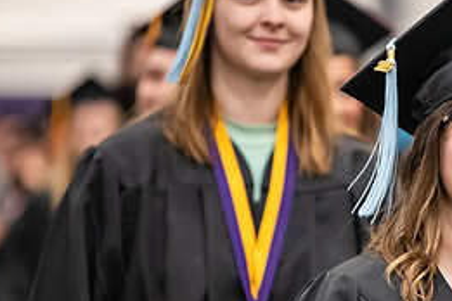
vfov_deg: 3.3
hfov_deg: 5.0
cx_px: 485
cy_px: 255
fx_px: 5160
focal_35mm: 411
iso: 3200
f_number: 3.2
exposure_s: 1/200
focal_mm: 185
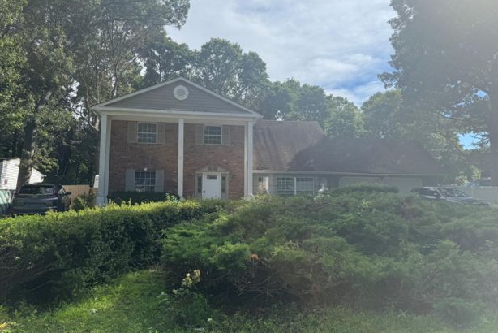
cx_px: 258
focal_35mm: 26
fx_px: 360
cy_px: 153
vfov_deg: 49.6
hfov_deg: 69.3
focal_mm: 6.76
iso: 80
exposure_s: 1/3802
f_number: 1.78
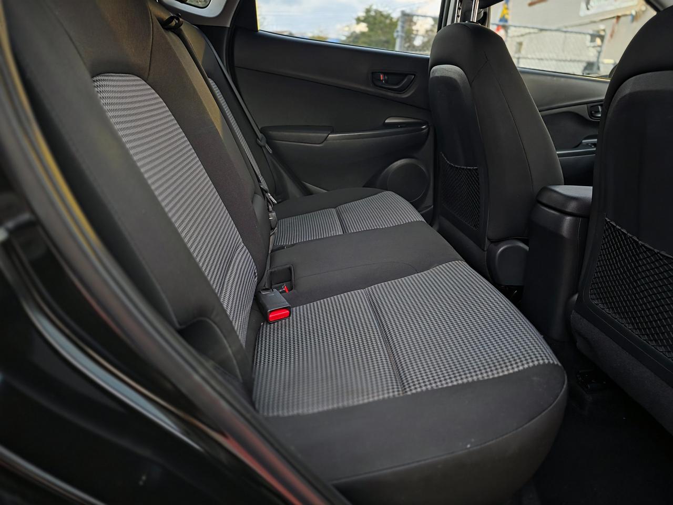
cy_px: 252
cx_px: 336
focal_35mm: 23
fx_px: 447
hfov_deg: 73.9
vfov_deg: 58.9
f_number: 1.7
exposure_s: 1/20
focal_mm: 6.25
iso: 1250
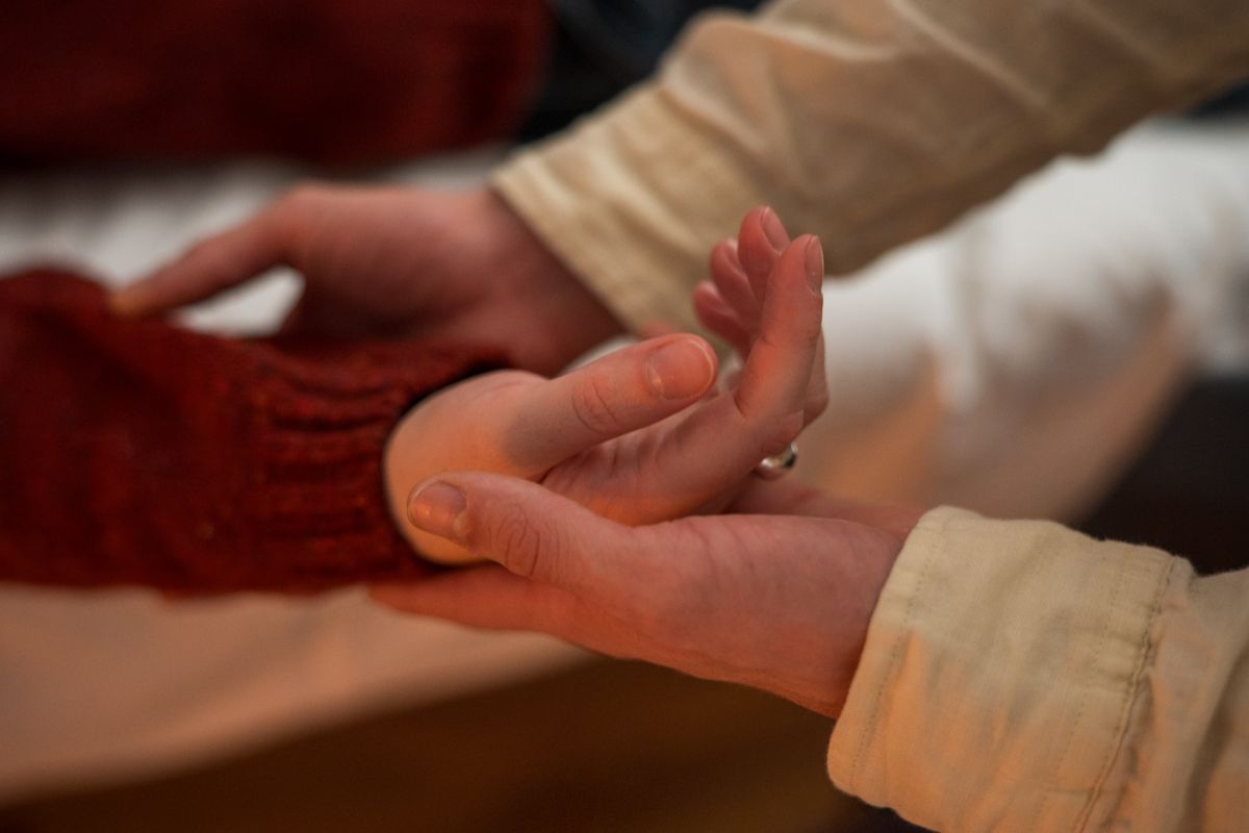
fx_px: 1482
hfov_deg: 45.7
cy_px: 494
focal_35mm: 43
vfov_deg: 31.3
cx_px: 624
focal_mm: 36
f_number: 2
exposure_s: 1/100
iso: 800
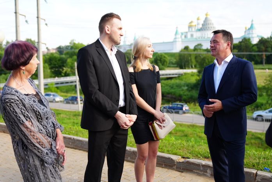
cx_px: 136
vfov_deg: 36.0
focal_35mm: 37
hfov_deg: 51.8
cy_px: 91
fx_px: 280
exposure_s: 1/1600
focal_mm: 37
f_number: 2.8
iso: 500
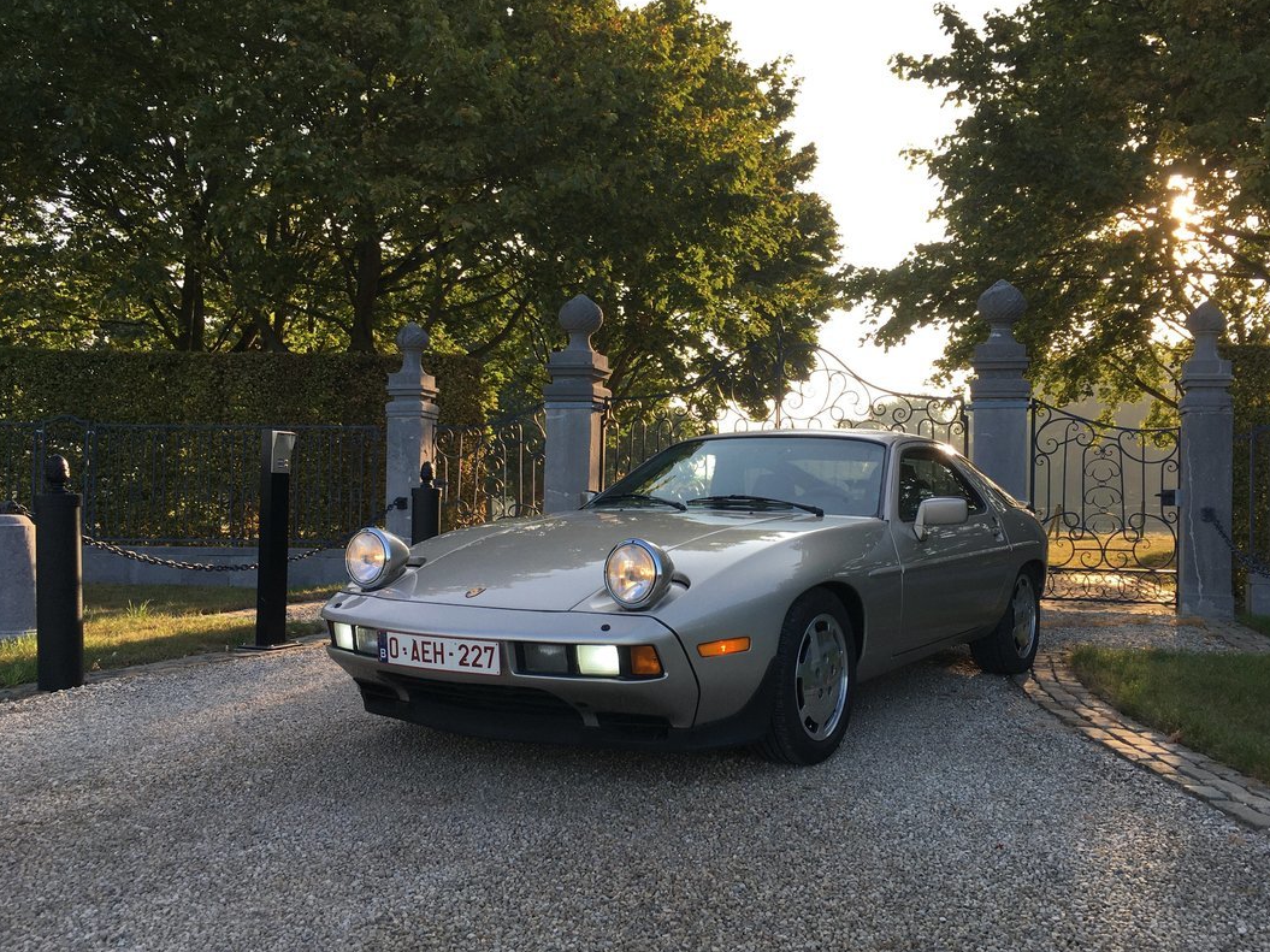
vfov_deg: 42.9
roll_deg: -1.3
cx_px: 717
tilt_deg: +2.1
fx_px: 1211
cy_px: 475
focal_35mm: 33
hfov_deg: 55.2
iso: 25
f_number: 2.2
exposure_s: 1/342
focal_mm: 4.15
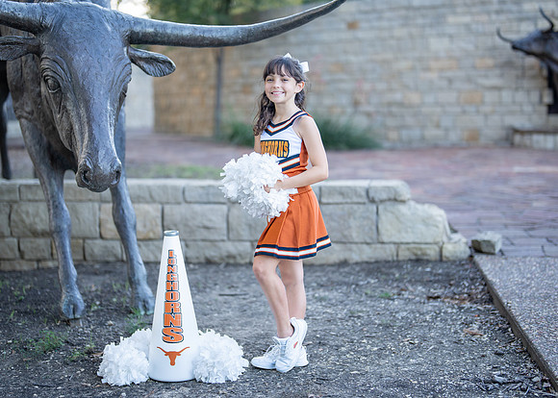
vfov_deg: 24.2
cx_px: 269
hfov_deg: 33.5
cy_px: 194
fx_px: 928
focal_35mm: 59
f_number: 1.2
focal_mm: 50
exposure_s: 1/1000
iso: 250
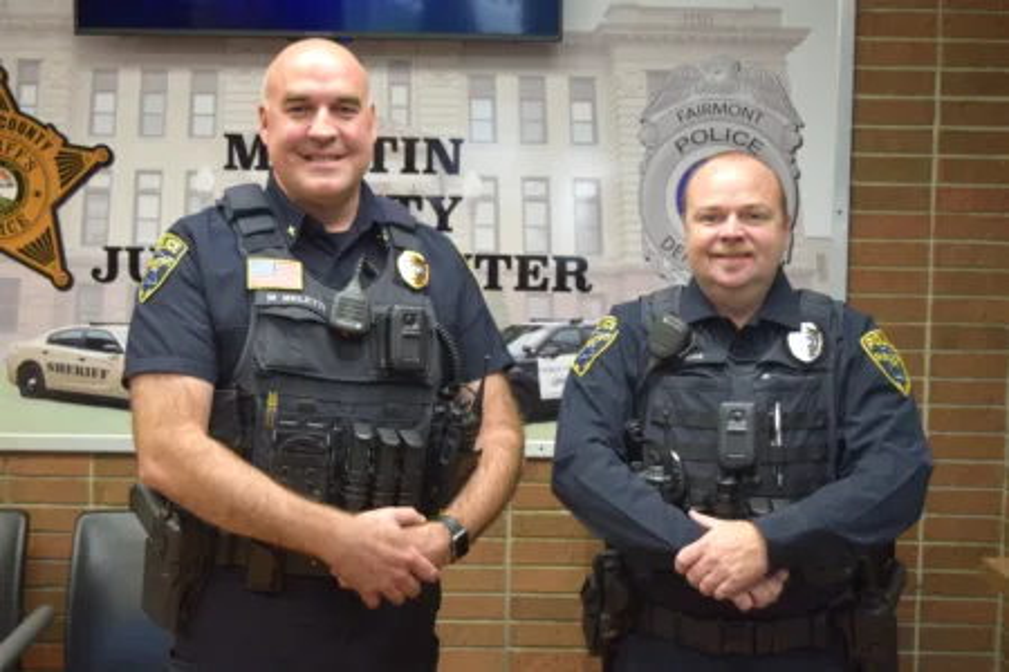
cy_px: 336
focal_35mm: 57
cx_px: 504
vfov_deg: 23.8
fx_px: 1597
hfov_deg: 35.1
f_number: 4.8
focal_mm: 38
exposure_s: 1/60
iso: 640
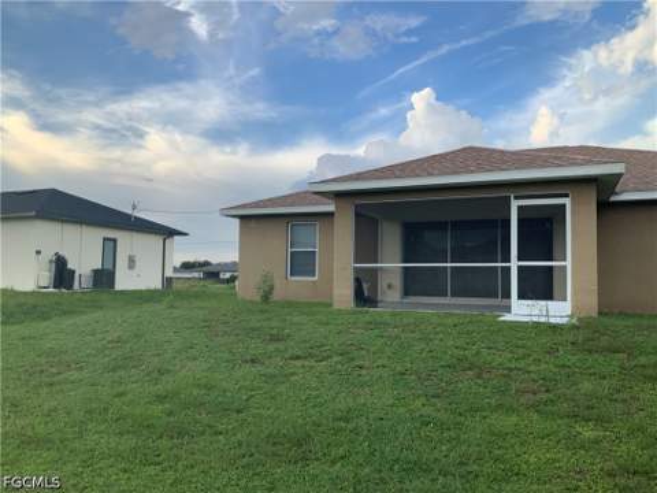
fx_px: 550
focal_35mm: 29
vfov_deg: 48.2
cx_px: 328
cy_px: 246
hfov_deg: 61.7
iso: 16
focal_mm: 3
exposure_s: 1/495
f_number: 1.8
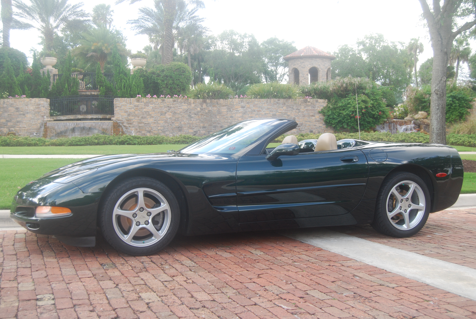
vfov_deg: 34.3
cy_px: 160
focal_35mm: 39
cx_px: 238
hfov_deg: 49.5
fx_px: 516
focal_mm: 26
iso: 200
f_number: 5.6
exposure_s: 1/125
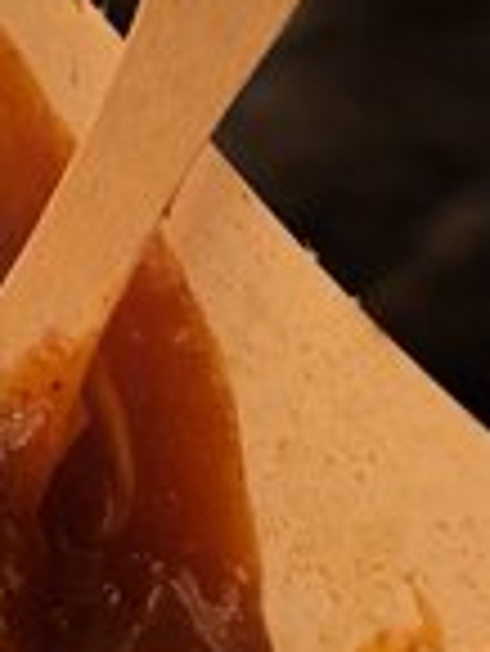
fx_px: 2601
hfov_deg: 10.4
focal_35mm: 138
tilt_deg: +1.2
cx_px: -220
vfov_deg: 13.7
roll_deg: -4.2
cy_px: -238
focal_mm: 5.96
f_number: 1.6
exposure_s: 1/50
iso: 80
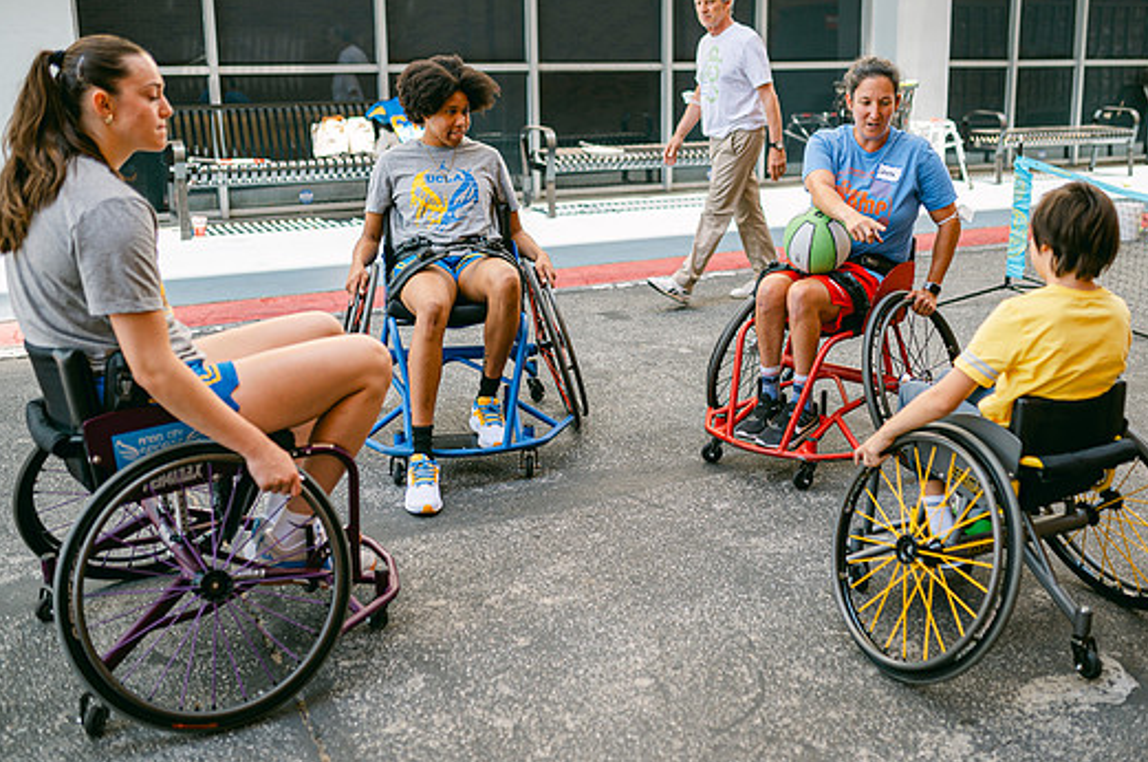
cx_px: 635
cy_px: 344
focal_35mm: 39
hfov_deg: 49.5
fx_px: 1242
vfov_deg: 34.1
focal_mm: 35
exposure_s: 1/1000
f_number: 2
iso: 100
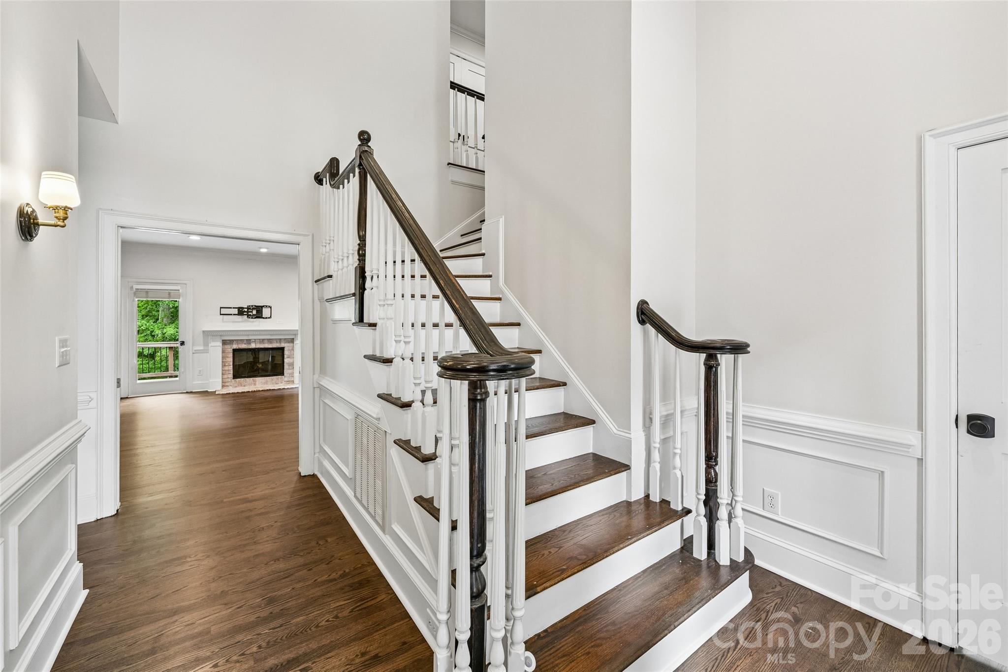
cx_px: 504
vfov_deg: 81.2
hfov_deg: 104.3
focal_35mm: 14
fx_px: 392
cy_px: 336
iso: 400
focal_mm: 14
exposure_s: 1/13
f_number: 8
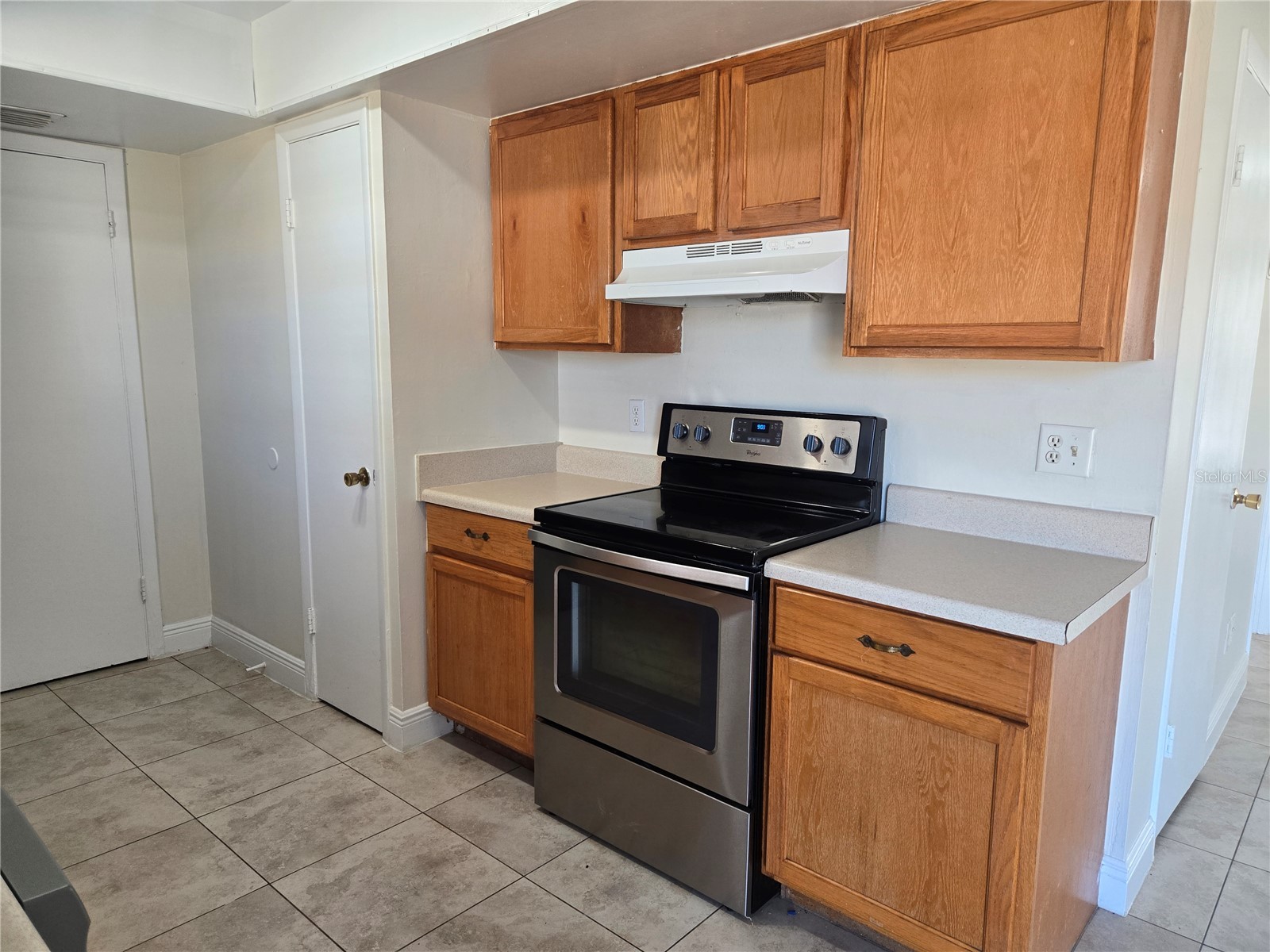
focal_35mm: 23
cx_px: 635
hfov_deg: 73.9
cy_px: 476
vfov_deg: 58.9
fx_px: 844
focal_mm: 5.4
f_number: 1.8
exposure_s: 1/120
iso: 125
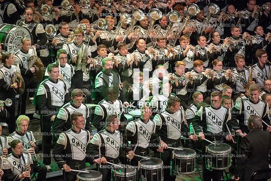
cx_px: 136
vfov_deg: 6.9
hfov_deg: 10.3
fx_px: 1505
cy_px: 90
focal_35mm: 200
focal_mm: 200
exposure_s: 1/1600
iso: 8000
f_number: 2.8
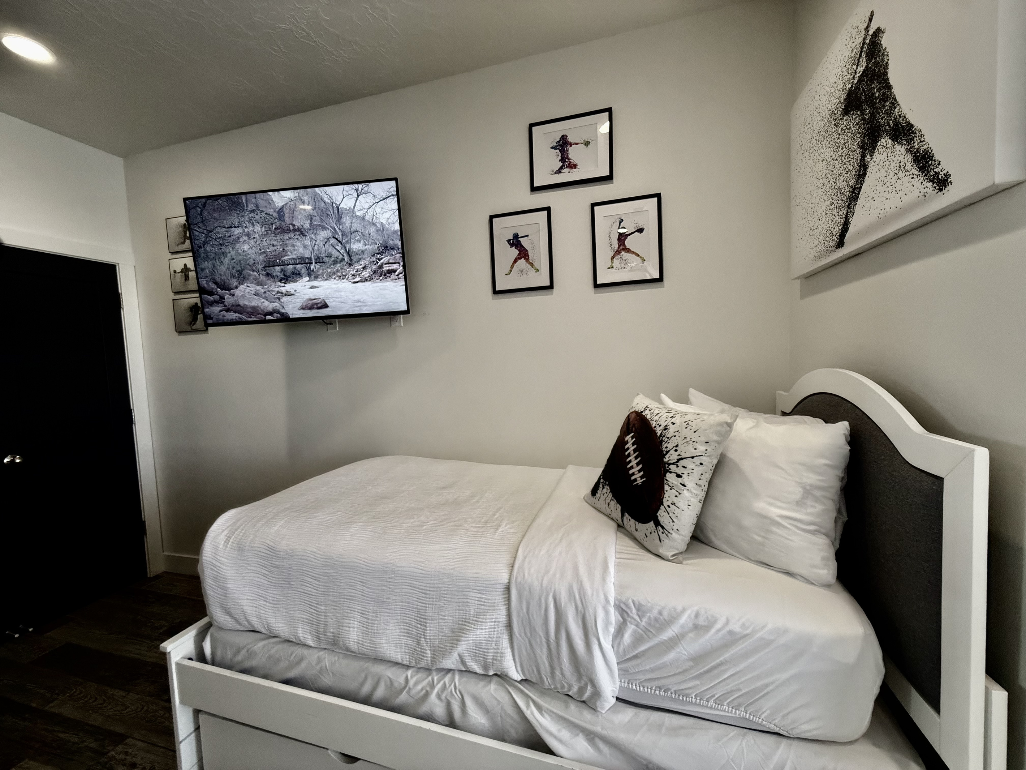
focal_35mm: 14
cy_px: 385
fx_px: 415
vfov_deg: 85.7
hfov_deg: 102.1
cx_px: 513
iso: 200
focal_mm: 2.22
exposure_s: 1/120
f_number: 2.2
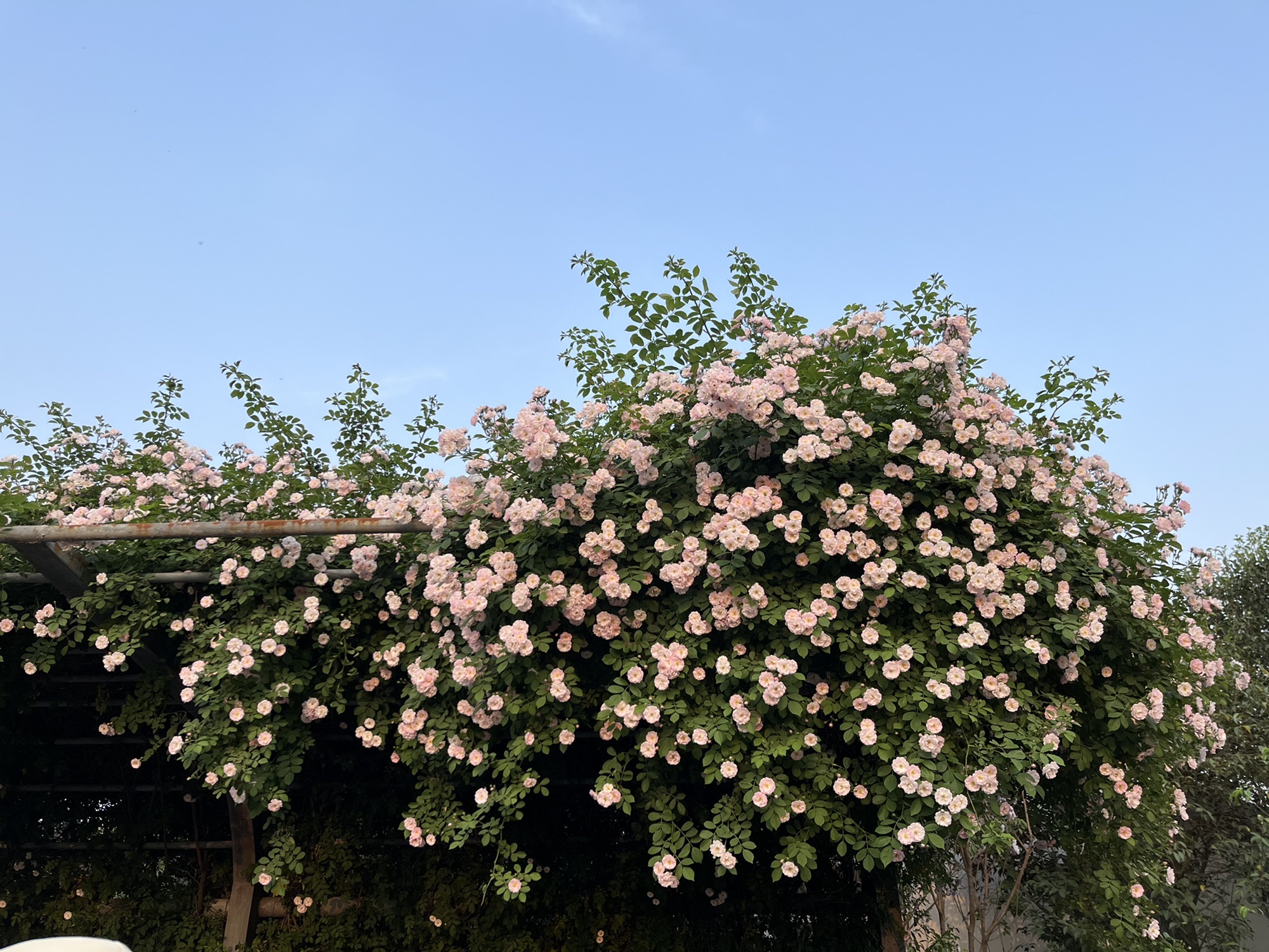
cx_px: 634
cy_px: 476
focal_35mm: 26
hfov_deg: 67.3
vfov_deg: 53.1
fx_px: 953
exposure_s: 1/787
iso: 50
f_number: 1.6
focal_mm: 5.1
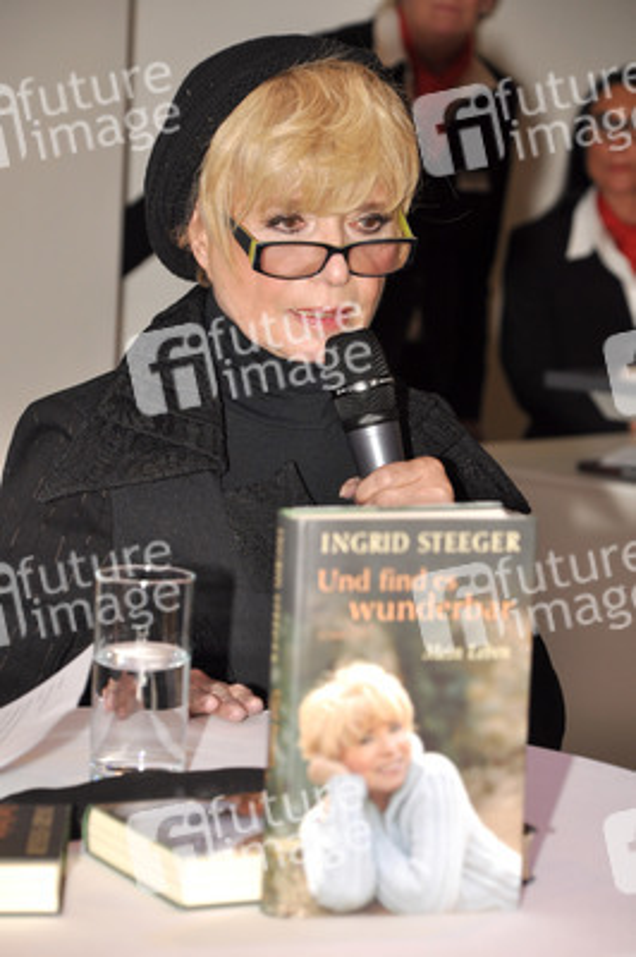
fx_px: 3982
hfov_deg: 9.1
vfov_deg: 13.7
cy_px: 478
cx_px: 318
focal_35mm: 150
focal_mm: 100
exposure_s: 1/200
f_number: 6.3
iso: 400
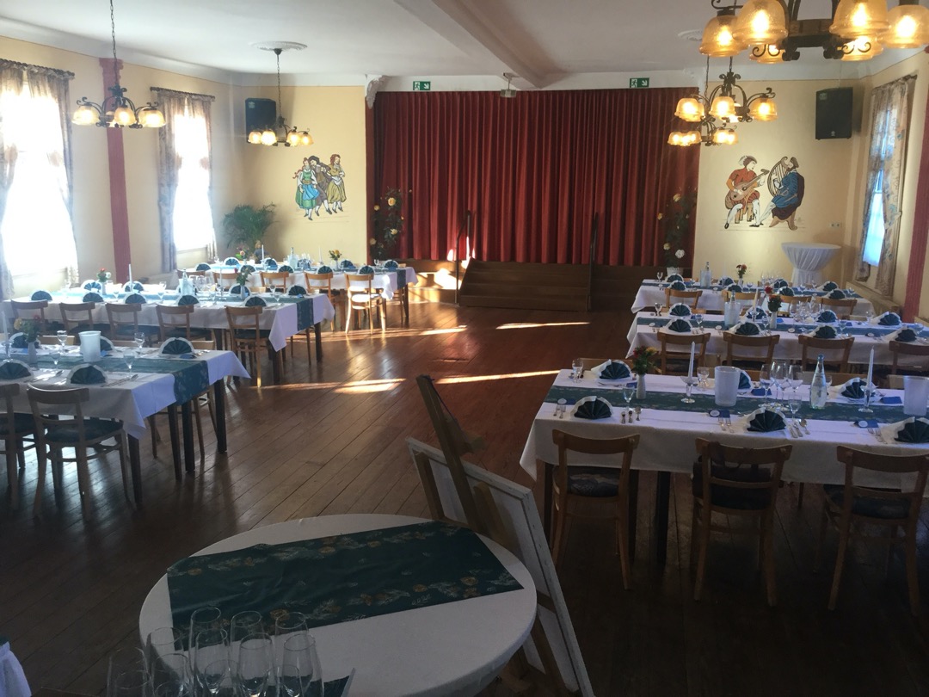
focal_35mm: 31
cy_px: 348
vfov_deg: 45.4
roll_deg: -2.5
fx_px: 832
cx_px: 464
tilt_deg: -11.0
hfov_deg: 58.4
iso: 64
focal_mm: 3.3
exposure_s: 1/33
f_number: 2.4
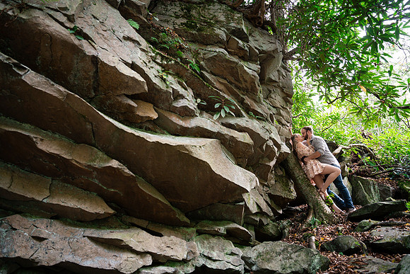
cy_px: 137
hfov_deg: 73.7
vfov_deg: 53.2
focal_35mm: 24
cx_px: 205
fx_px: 273
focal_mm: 24
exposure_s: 1/60
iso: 1250
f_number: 2.8
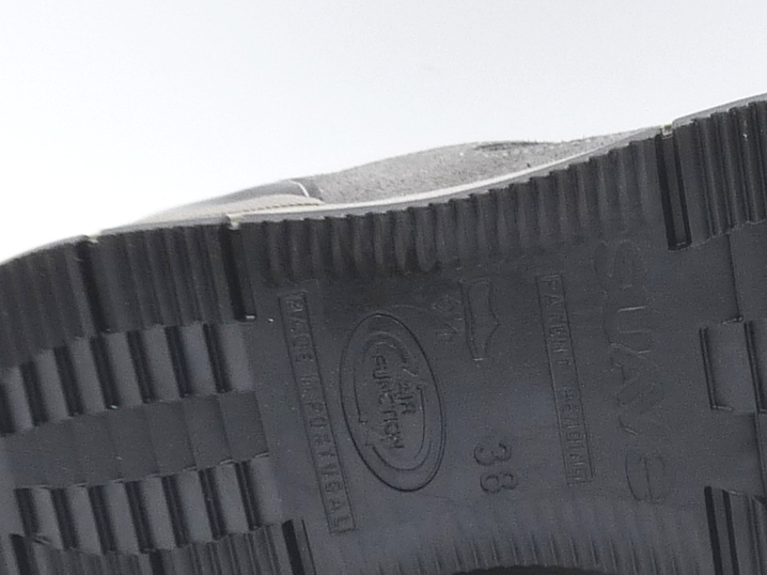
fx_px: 2370
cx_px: 654
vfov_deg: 13.8
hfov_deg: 18.2
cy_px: 329
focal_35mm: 107
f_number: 3.6
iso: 100
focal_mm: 4.8
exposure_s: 1/100
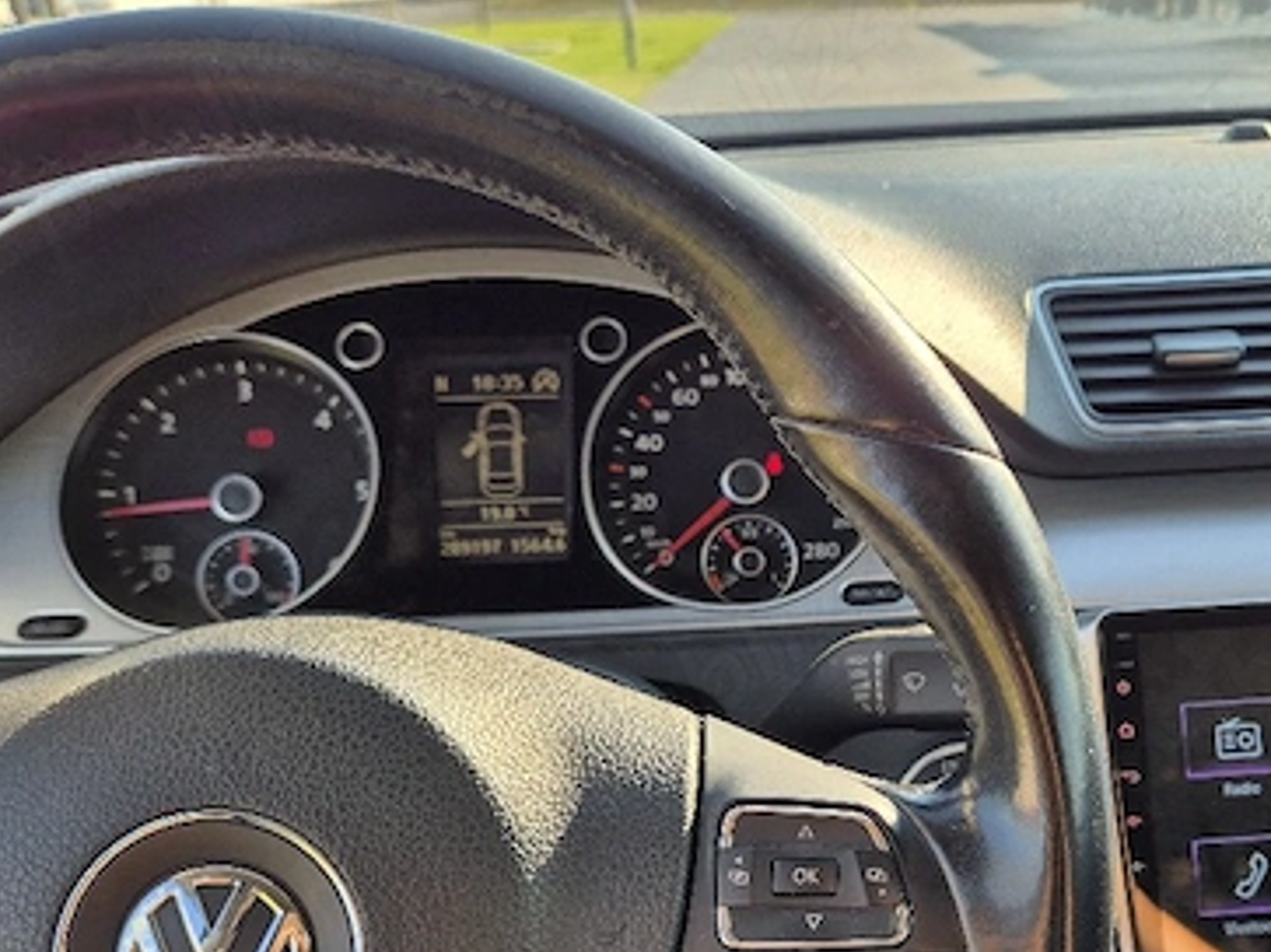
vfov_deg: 37.2
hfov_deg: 47.4
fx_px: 1395
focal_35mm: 38
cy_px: 644
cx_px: 935
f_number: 1.8
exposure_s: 1/400
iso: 25
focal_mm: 5.4
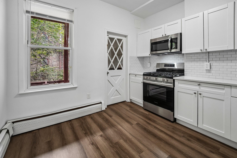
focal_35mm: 14
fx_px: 92
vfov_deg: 81.2
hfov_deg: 104.3
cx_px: 118
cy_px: 79
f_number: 7.1
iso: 800
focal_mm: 14
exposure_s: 1/40
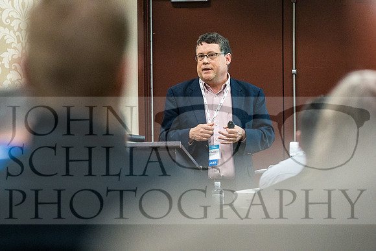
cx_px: 188
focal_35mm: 255
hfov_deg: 8.1
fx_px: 2664
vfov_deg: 5.4
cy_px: 126
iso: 3200
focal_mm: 170
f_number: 3.5
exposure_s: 1/160
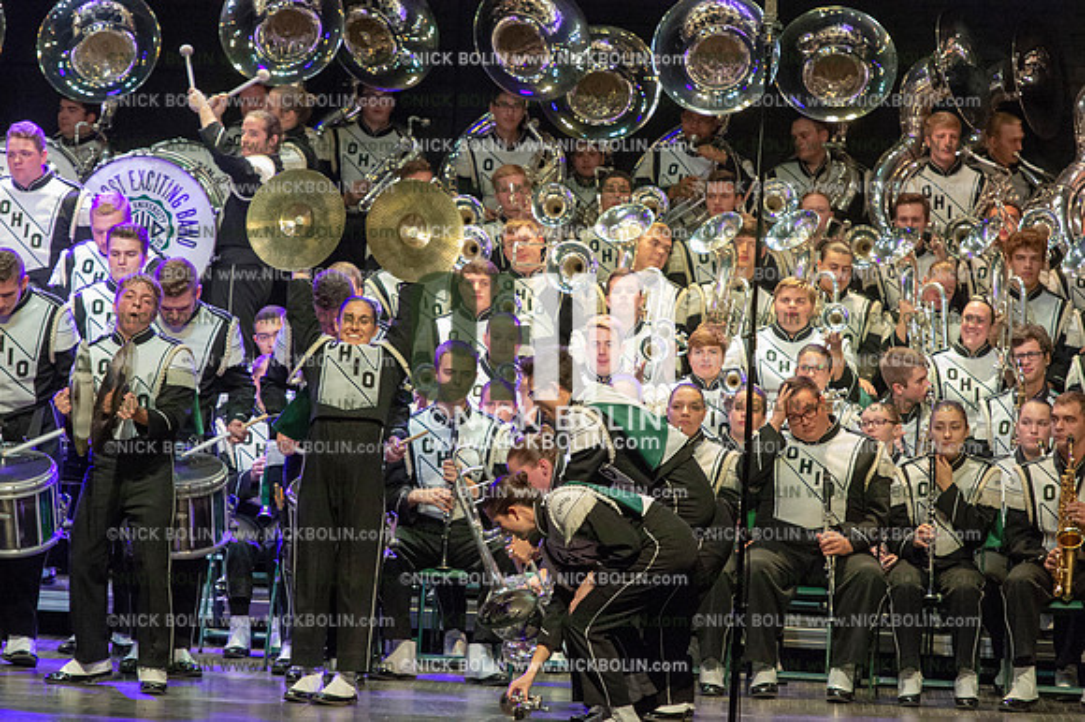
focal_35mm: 230
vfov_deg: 6.0
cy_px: 361
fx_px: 6928
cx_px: 542
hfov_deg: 9.0
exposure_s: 1/200
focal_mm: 230
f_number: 7.1
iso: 8000
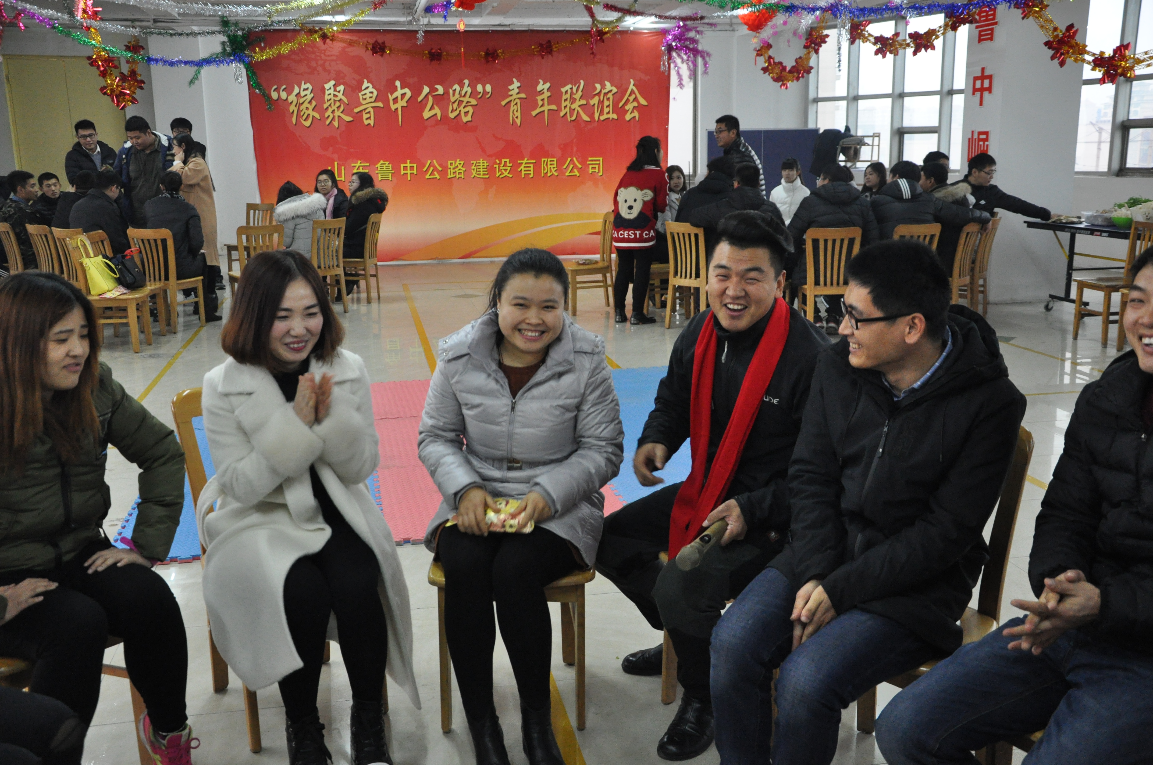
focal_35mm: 36
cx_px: 576
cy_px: 382
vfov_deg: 36.8
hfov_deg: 53.2
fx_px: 1152
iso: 1600
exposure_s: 1/50
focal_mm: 24
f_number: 3.8
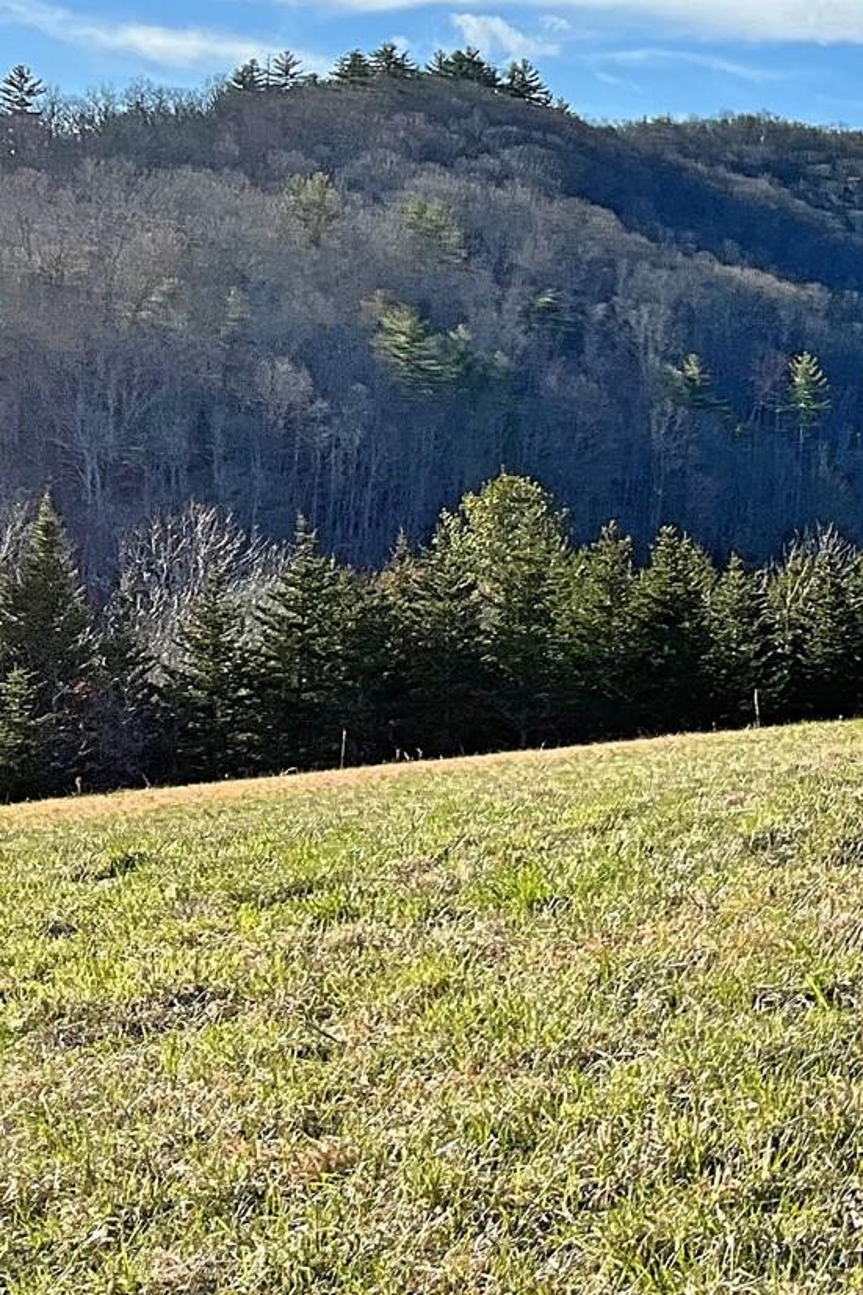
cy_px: 388
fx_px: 2410
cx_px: 1504
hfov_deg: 17.1
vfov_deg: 29.8
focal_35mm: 67
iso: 50
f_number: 1.5
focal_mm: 5.7
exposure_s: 1/3968
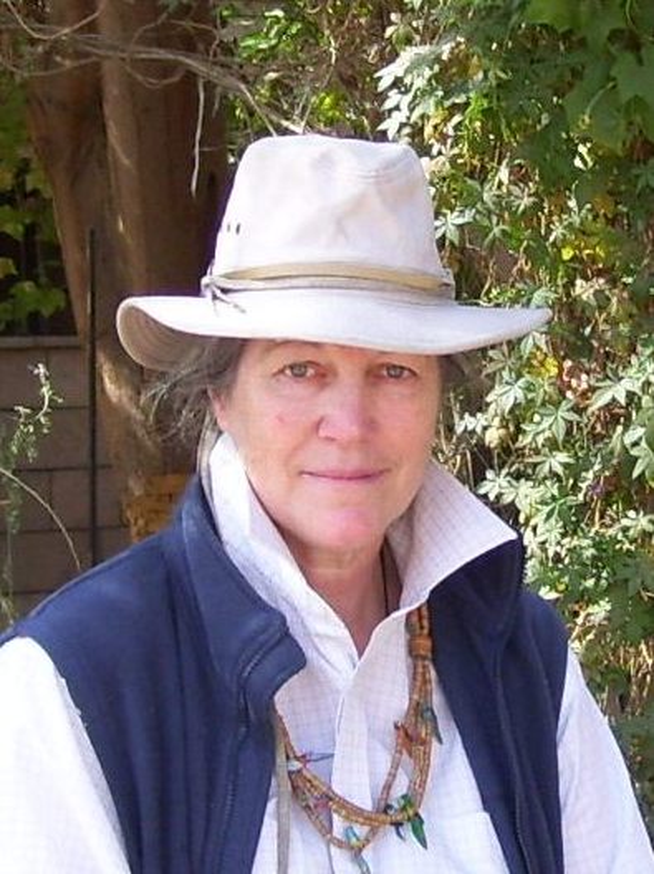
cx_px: 327
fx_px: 908
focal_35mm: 36
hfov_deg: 39.6
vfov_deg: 51.4
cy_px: 437
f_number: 2.7
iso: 80
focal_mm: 6
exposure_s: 1/250
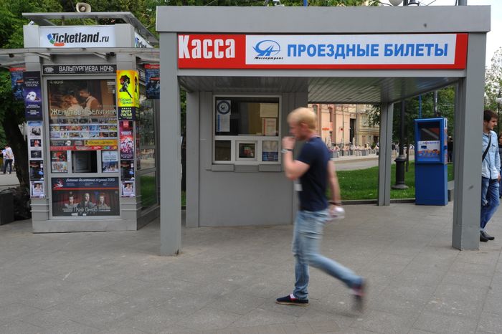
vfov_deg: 41.1
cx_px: 251
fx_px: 446
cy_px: 167
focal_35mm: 32
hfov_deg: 58.7
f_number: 13
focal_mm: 32
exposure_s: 1/40
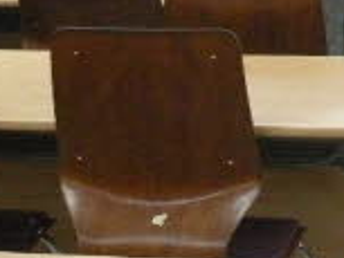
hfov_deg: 10.4
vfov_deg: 8.0
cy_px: -132
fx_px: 1820
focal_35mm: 183
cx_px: 508
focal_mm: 5.8
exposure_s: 1/54.7
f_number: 3.2
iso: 400
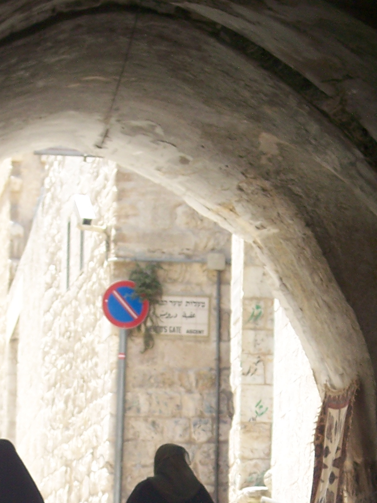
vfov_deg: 9.0
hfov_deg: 6.8
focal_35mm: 217
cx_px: 162
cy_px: 555
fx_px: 3152
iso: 100
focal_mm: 18.7
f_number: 4.1
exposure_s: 1/180
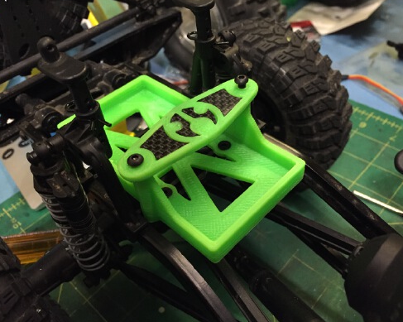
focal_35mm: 31
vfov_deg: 47.1
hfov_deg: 57.2
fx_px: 370
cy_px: 158
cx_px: 201
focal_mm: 4.15
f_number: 2.2
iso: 250
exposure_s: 1/20
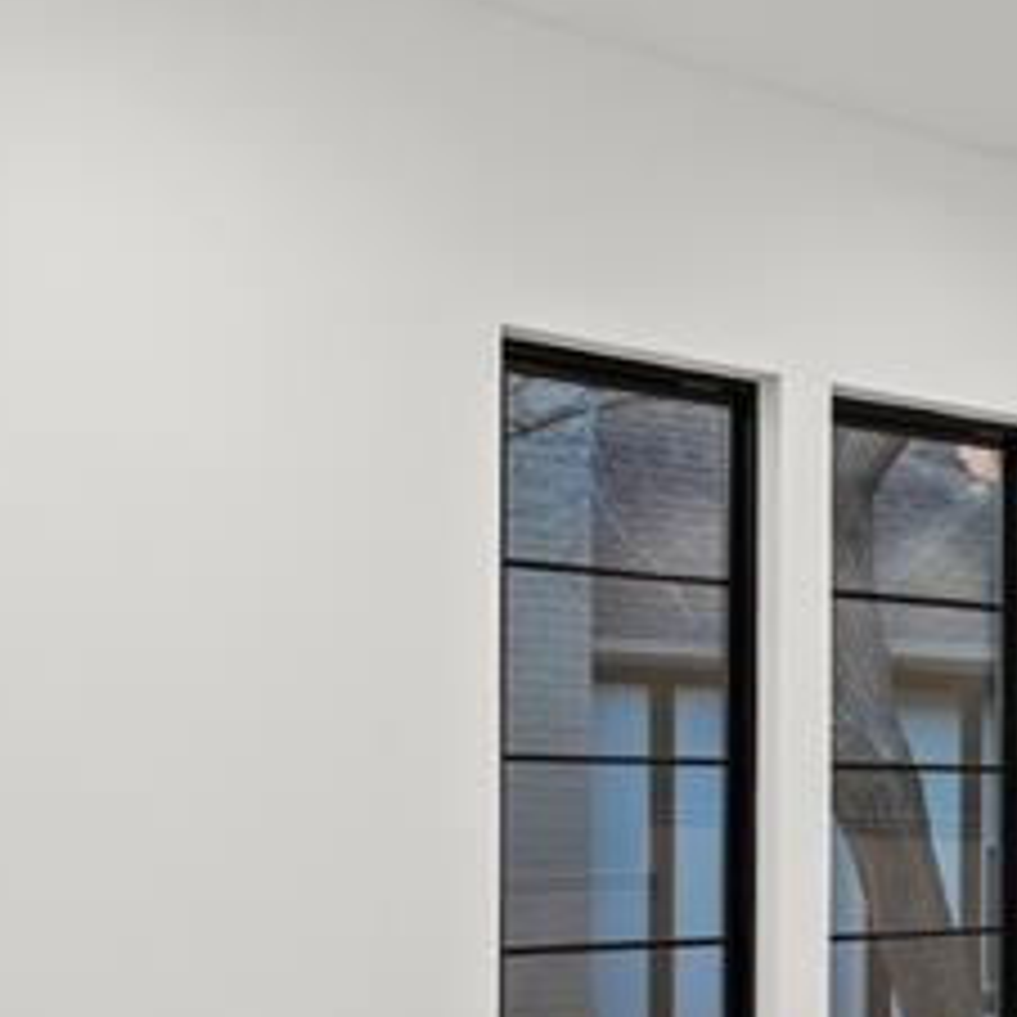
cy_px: 814
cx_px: 1341
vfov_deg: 30.8
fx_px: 1795
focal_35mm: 54
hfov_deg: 26.5
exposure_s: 1/2.5
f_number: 8
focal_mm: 14
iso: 400
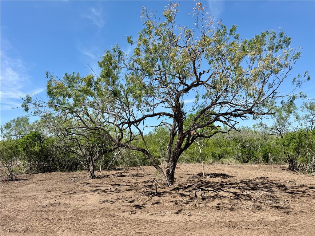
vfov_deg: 56.8
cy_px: 118
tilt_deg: +10.0
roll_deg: +2.1
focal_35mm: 24
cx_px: 158
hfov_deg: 71.6
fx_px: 218
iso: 80
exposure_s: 1/4167
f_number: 1.78
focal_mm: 6.76
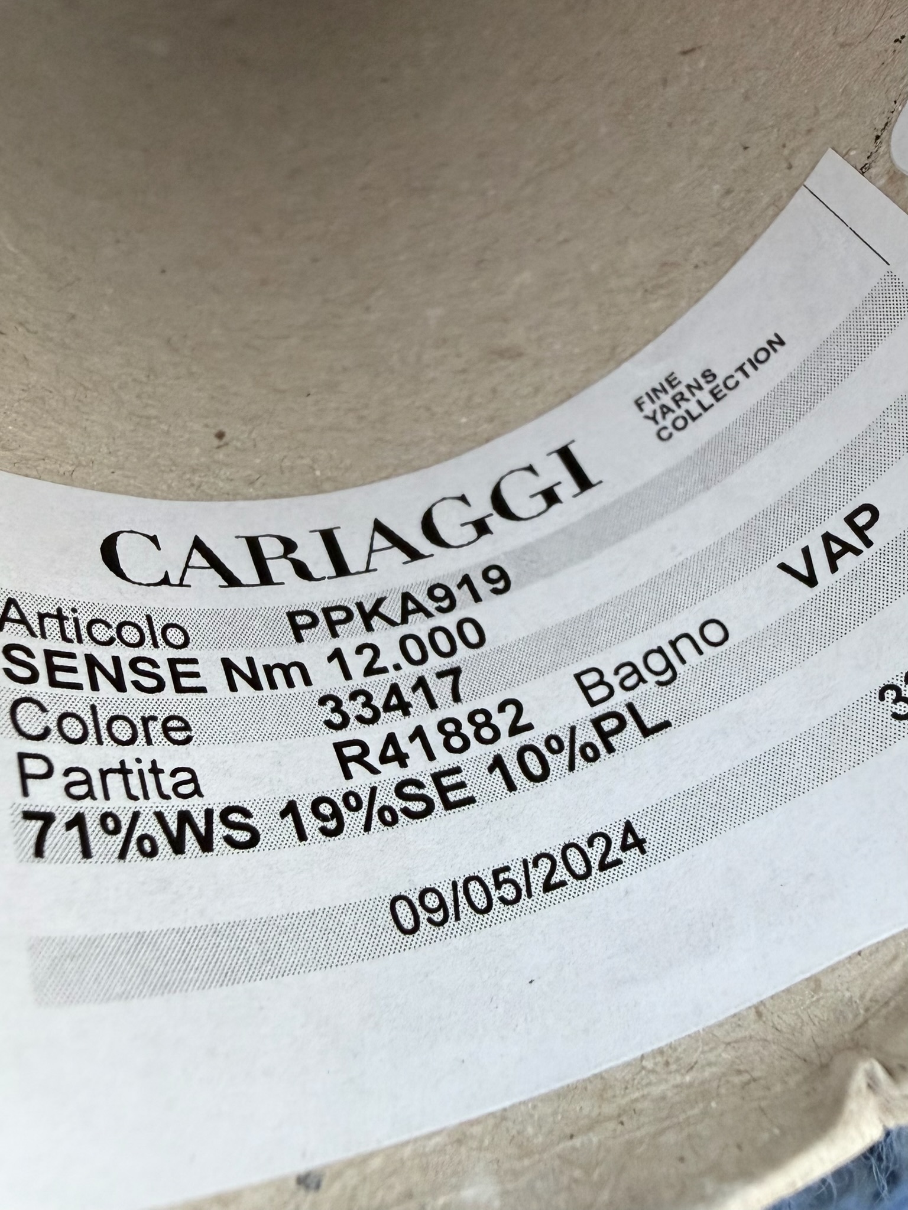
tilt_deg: -30.6
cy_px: 605
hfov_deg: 56.8
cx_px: 454
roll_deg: +9.4
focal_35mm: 24
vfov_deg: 71.6
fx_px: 839
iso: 320
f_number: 2.2
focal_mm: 2.22
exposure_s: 1/100
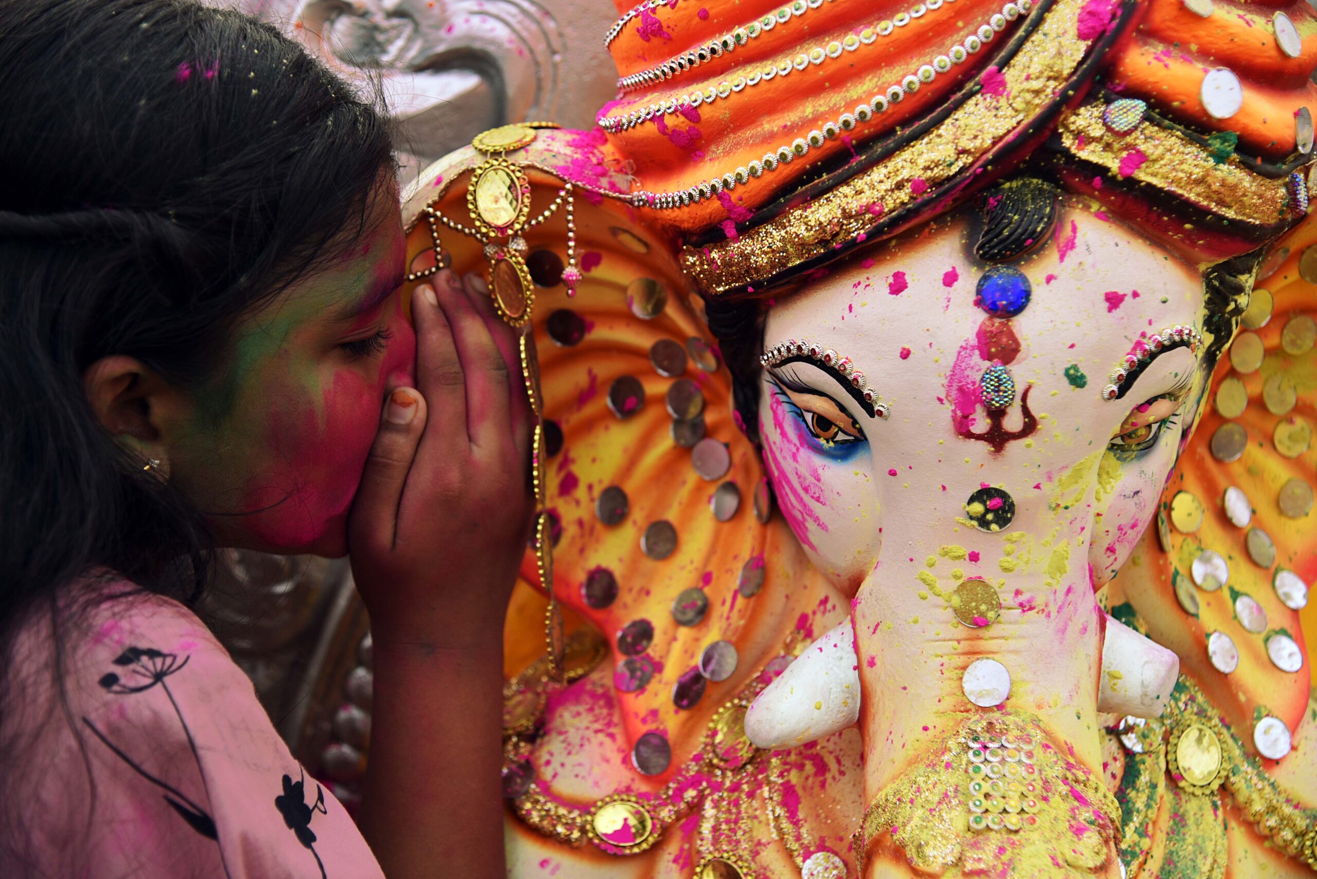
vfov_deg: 23.4
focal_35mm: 58
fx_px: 2123
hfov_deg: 34.5
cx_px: 658
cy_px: 440
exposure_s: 1/800
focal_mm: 58
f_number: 4
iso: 320
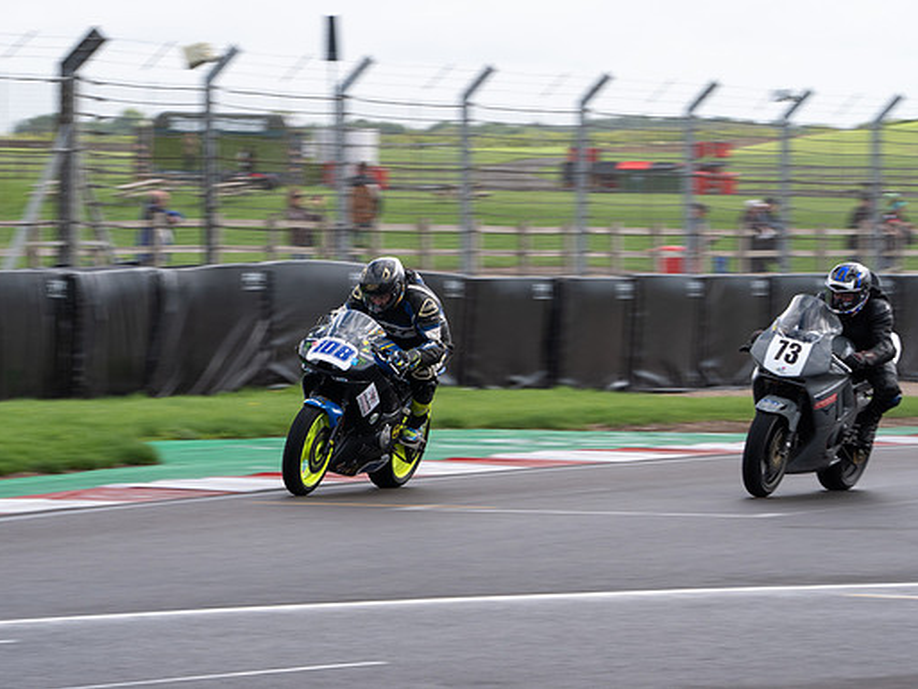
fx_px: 7586
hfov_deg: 6.9
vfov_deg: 5.2
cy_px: 384
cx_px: 415
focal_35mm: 286
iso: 320
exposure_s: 1/160
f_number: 14
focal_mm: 229
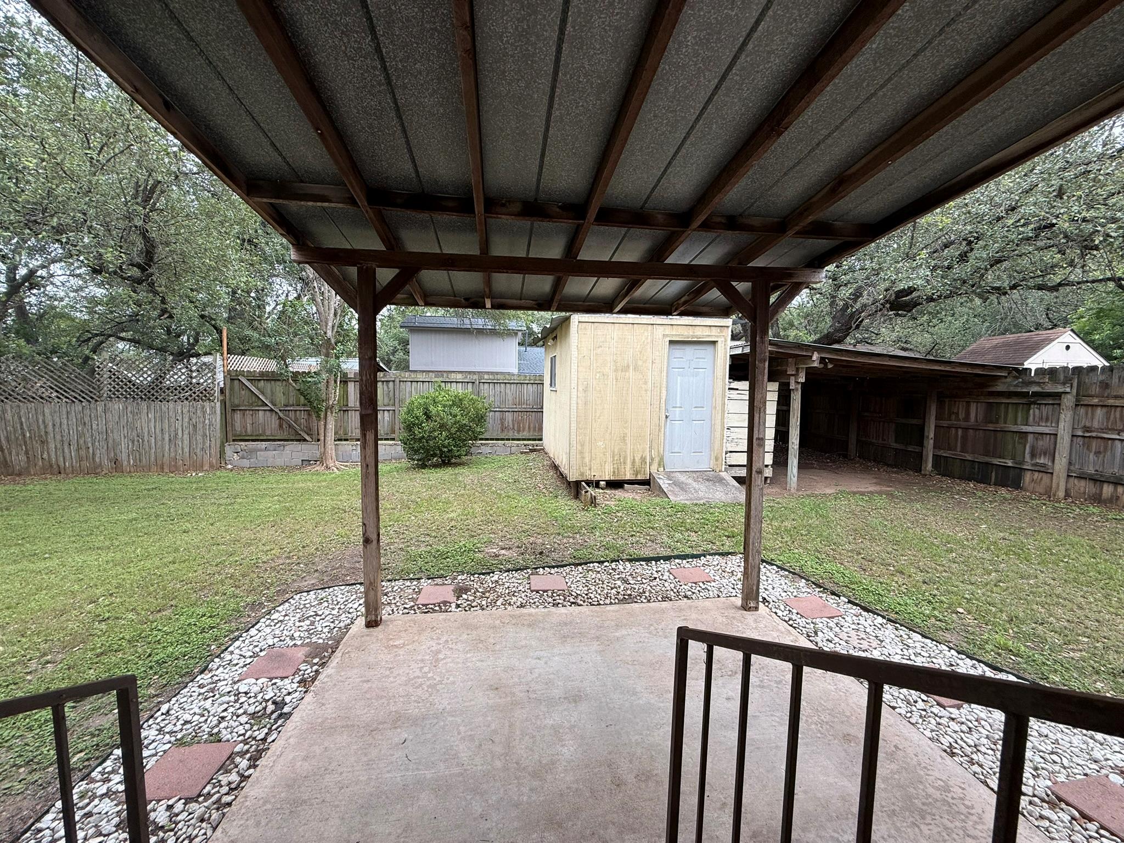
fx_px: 455
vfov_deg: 85.7
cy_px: 422
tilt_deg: -4.2
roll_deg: -0.7
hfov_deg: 102.1
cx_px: 562
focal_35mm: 14
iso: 50
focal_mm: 2.22
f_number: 2.2
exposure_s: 1/304
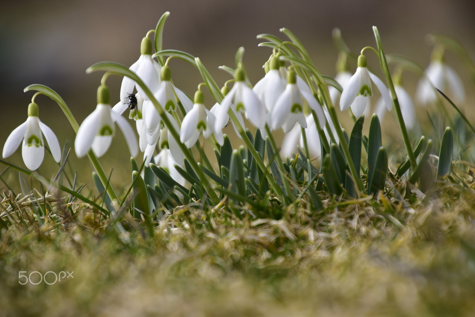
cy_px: 158
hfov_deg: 4.6
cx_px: 238
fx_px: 5939
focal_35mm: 450
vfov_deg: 3.1
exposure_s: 1/500
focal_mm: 300
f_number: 6.3
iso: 280
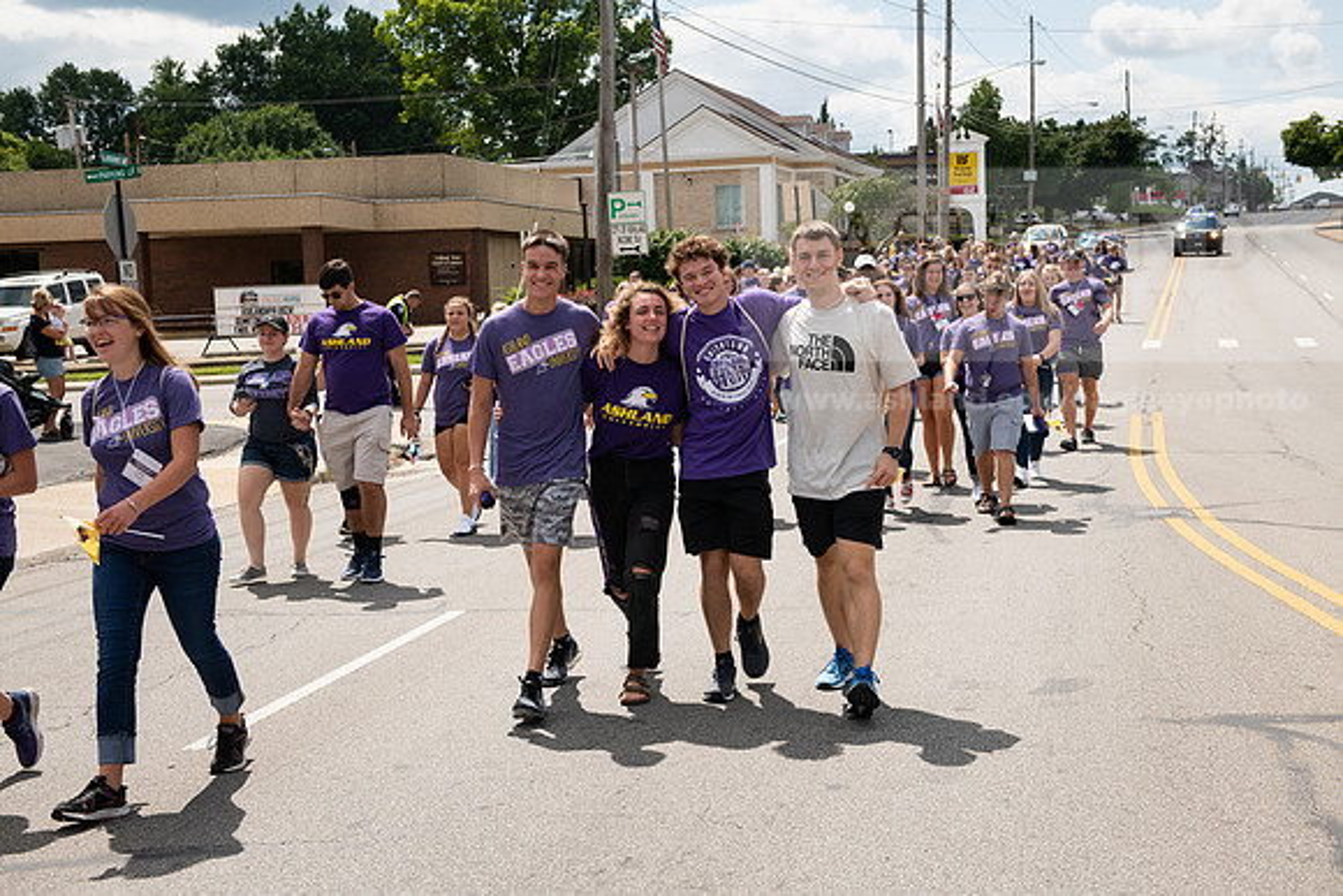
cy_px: 448
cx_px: 672
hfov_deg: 39.6
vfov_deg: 27.0
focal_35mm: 50
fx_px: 1866
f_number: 6.3
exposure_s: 1/800
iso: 250
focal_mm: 50
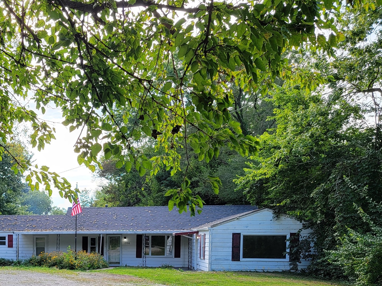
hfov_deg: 37.7
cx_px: 18
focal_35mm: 46
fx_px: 508
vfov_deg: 30.2
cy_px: 253
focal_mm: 6.7
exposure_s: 1/137
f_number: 1.8
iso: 16
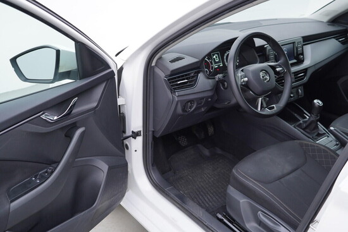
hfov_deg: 53.1
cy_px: 116
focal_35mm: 36
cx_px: 174
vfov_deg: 36.9
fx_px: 348
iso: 125
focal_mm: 24
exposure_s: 1/50
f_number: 3.2
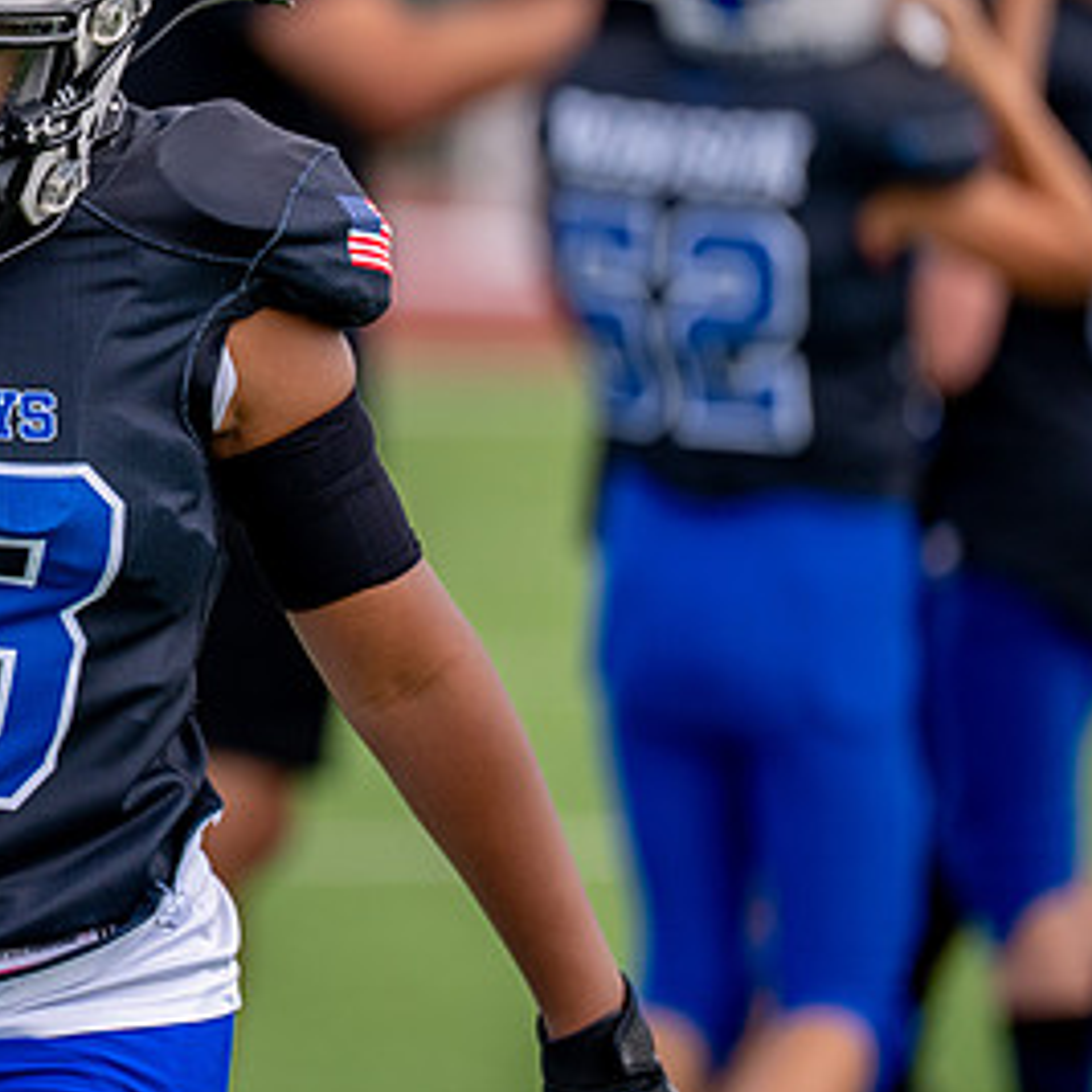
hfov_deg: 3.9
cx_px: -41
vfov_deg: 3.9
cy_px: 327
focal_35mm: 449
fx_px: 16025
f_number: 2.8
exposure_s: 1/2500
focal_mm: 200
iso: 250
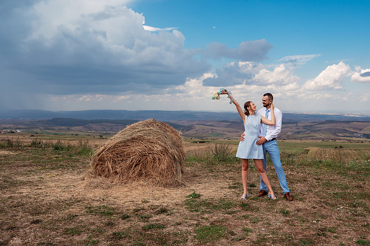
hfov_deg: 58.4
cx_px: 211
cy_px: 141
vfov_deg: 40.9
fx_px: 329
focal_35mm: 32
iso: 250
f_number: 5
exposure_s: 1/640
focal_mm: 28
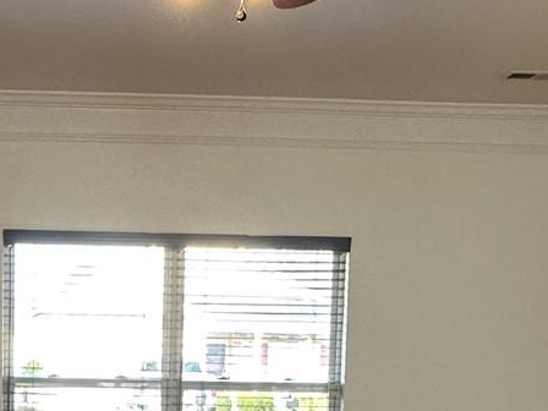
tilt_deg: -7.9
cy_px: 506
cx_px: 103
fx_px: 1013
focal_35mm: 64
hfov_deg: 29.5
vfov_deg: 21.2
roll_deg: -1.2
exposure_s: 1/120
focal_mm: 2.22
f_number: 2.2
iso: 200
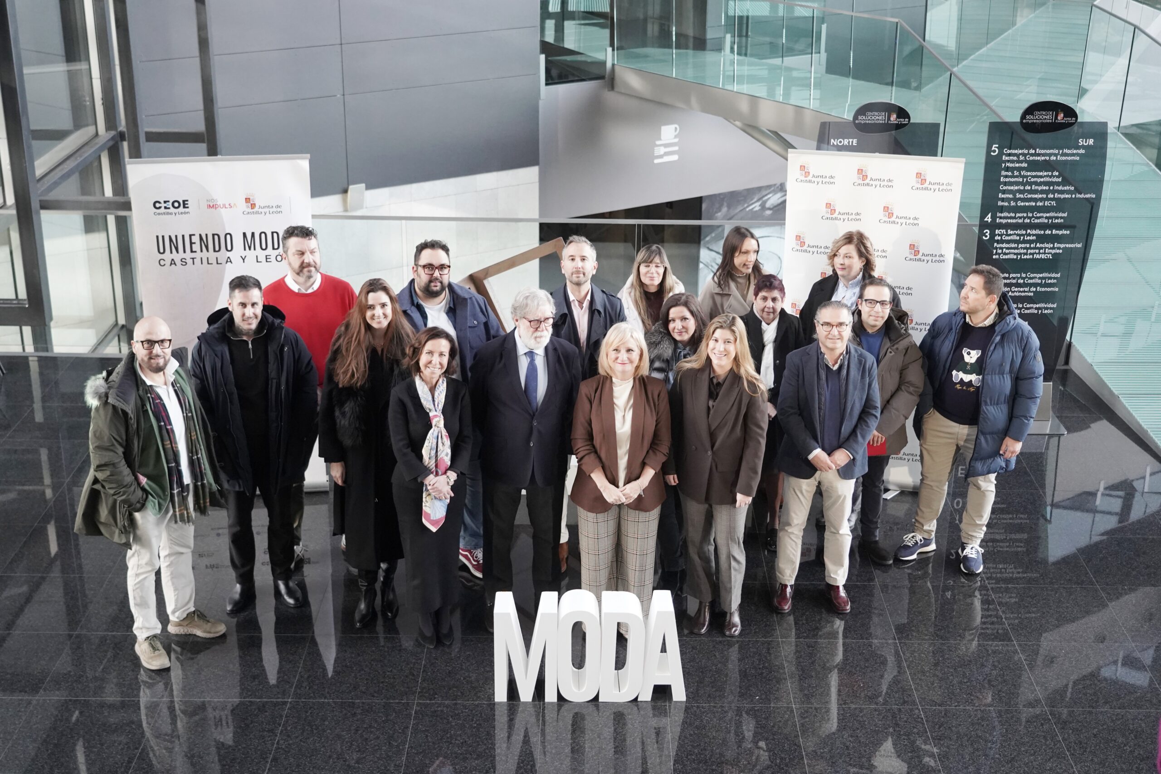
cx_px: 580
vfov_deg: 29.2
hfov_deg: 42.7
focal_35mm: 46
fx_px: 1483
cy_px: 387
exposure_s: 1/200
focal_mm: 46
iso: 4000
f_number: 4
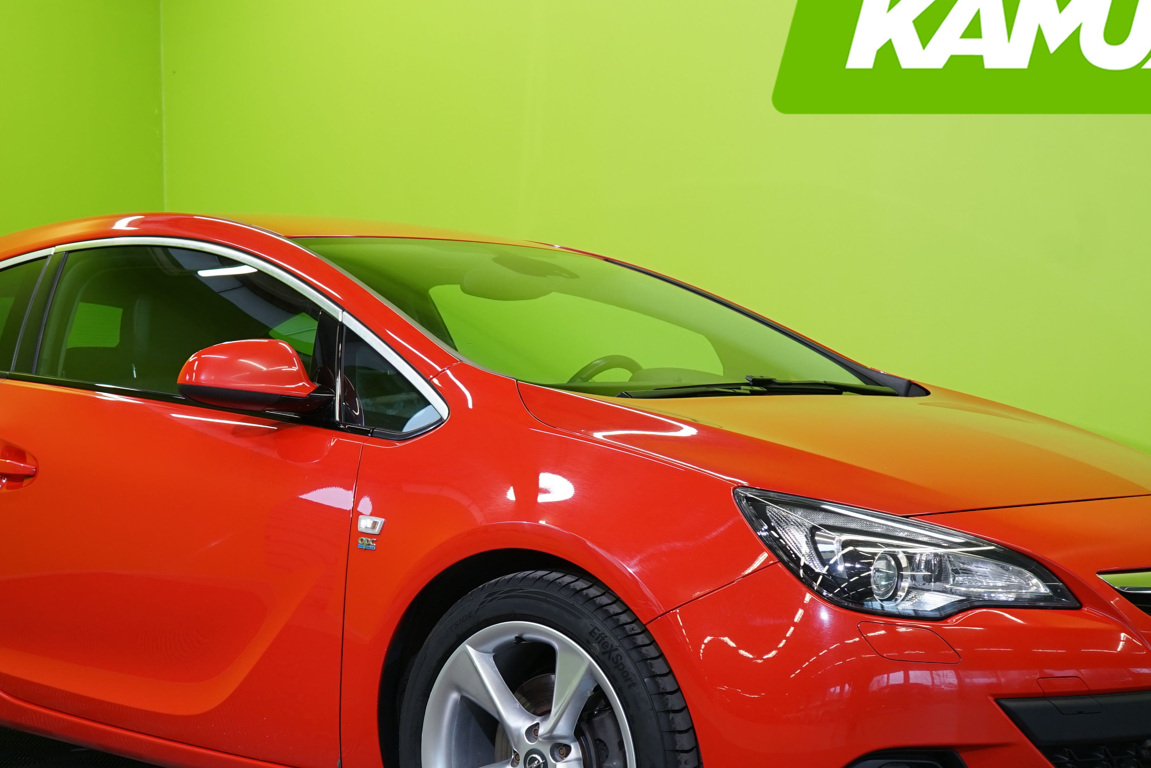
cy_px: 561
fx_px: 2014
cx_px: 511
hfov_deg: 31.9
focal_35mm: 63
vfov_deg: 21.4
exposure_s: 1/30
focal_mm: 35
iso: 400
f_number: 5.6
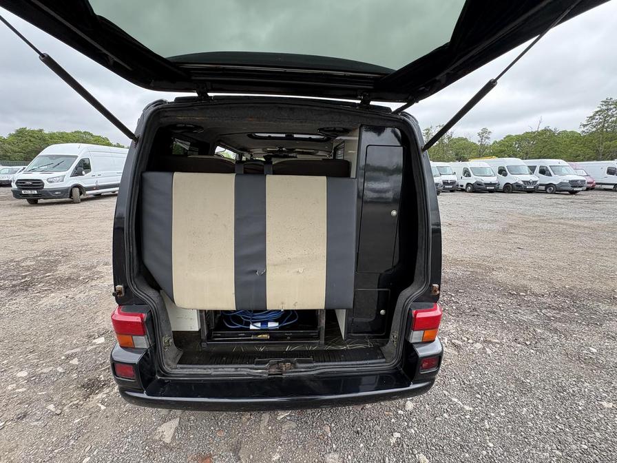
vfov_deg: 85.7
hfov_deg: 102.1
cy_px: 232
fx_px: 250
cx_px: 308
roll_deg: +0.6
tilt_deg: -12.5
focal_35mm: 14
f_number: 2.2
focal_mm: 2.22
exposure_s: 1/167
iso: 40
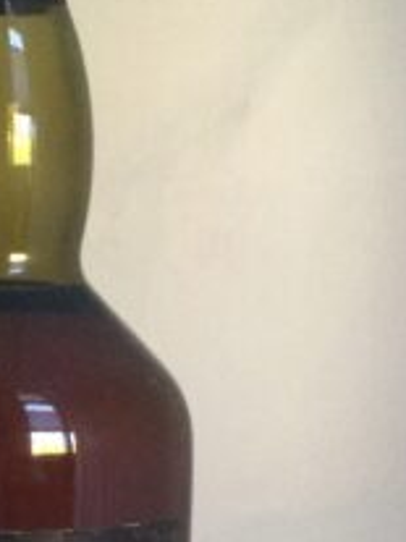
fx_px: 1503
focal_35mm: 96
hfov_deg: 15.1
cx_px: -10
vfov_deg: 20.1
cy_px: 484
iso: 125
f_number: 2.4
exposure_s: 1/33
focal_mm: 3.3
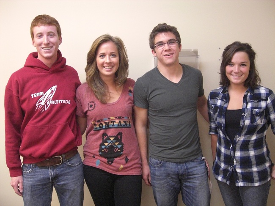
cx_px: 138
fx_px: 302
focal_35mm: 38
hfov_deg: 49.0
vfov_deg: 37.7
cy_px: 103
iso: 800
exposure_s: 1/80
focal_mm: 7.9
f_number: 2.8
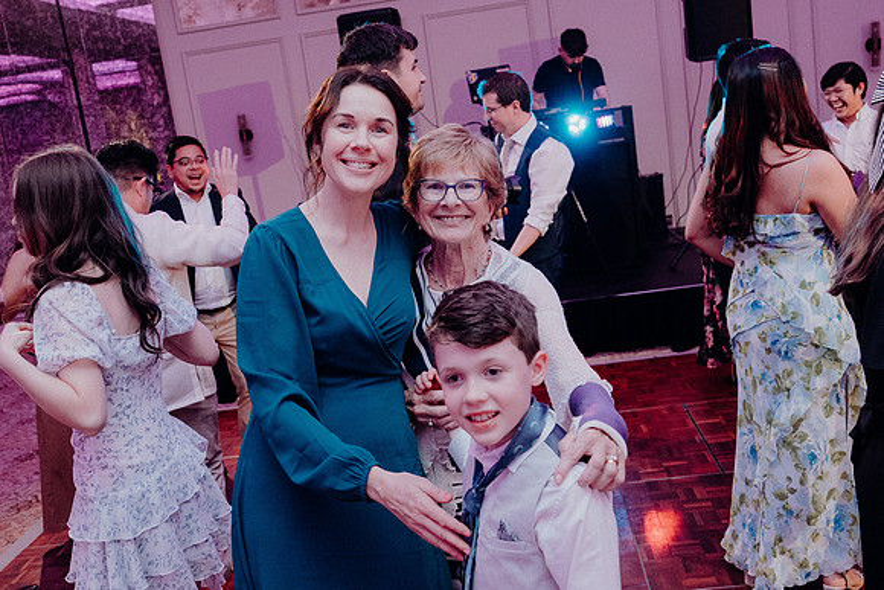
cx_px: 442
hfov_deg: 53.1
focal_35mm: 36
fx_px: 884
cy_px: 295
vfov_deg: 36.9
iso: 3200
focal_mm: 24
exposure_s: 1/160
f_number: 3.5
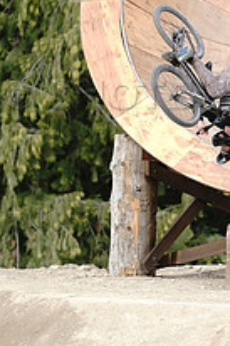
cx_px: 215
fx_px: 4195
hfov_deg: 3.1
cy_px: 87
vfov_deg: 4.7
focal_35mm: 437
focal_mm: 200
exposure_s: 1/1600
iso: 500
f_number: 3.2
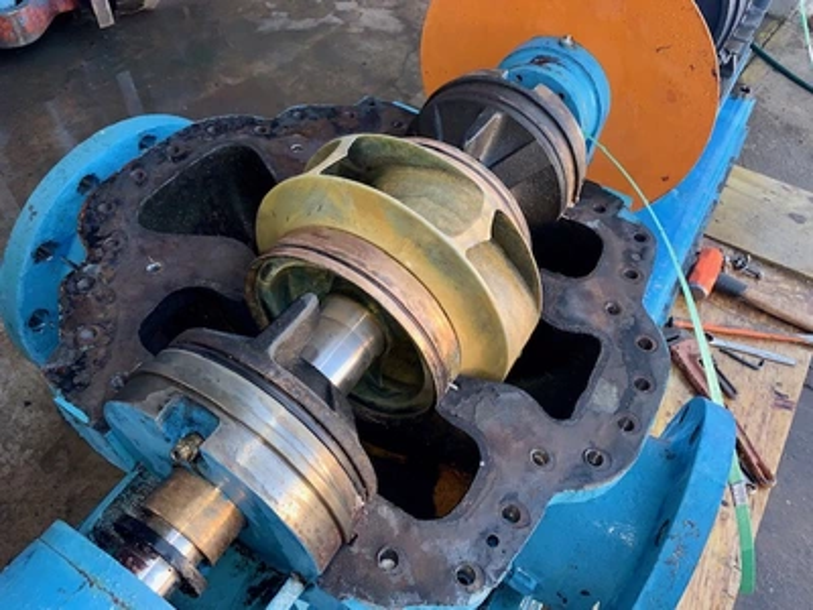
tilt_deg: -48.5
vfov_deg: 53.1
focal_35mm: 26
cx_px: 406
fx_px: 611
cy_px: 305
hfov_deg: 67.3
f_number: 1.8
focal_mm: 4.25
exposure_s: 1/114
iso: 32
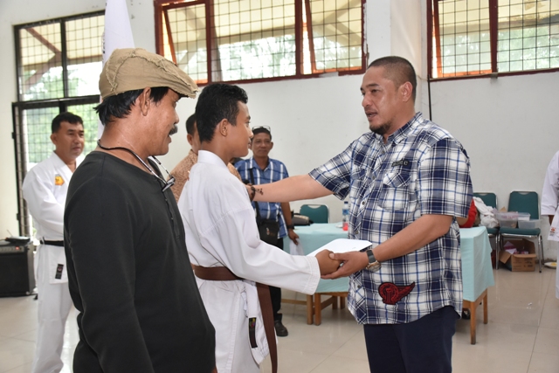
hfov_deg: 53.1
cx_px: 280
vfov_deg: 36.9
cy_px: 186
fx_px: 559
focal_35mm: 36
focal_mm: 24
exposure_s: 1/80
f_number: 3.8
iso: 1000
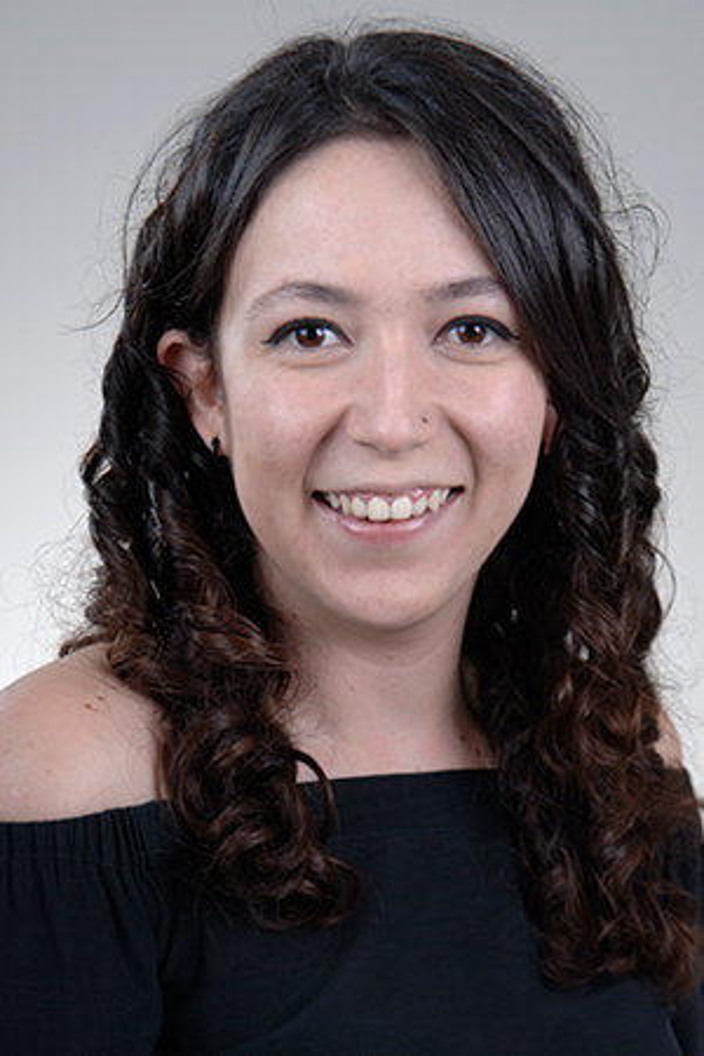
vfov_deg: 20.6
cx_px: 352
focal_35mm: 99
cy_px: 528
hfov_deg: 13.8
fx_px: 2904
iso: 200
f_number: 7.1
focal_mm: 66
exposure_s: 1/200
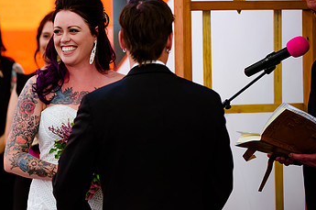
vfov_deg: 6.8
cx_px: 55
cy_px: 65
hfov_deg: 10.2
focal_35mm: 202
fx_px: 1771
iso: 2500
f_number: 2.8
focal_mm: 120
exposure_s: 1/100
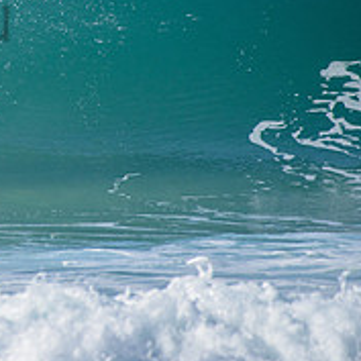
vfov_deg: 1.3
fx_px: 16388
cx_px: -206
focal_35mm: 1389
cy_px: -5
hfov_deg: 1.3
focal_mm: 500
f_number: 5.6
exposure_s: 1/1600
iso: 180
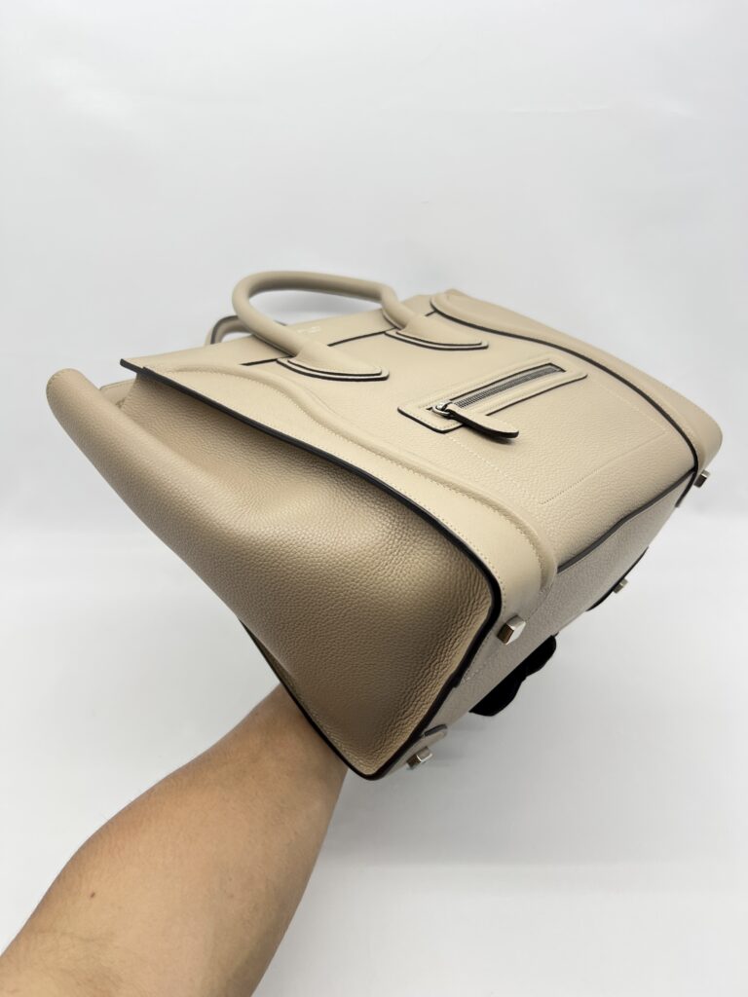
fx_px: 749
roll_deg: -0.8
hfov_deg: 53.1
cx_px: 374
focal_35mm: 26
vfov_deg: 67.3
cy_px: 498
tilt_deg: -28.8
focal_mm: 5.7
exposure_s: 1/104
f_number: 1.5
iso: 32
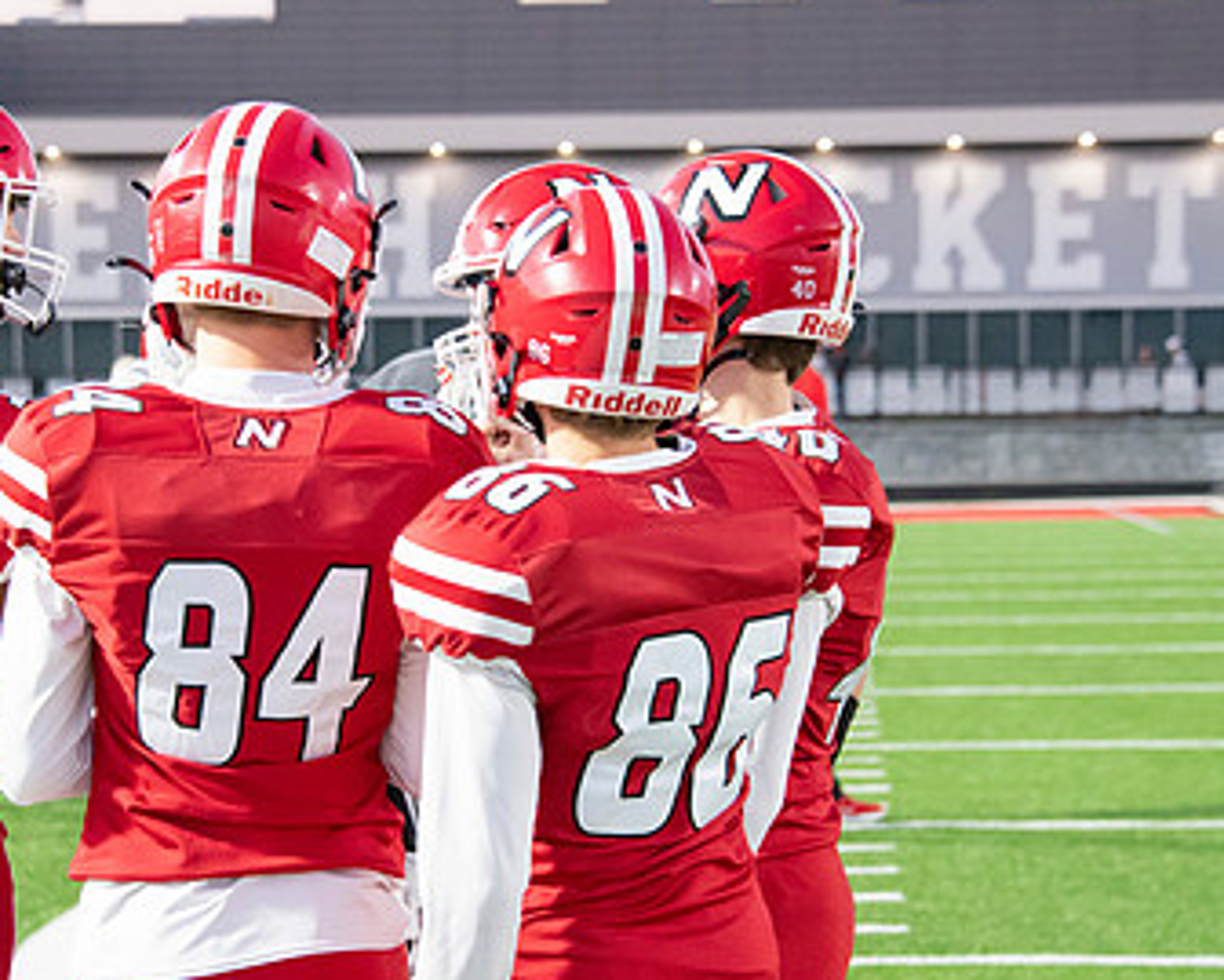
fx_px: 5508
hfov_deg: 12.7
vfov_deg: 10.2
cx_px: 506
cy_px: 483
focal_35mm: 152
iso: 8000
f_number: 5.6
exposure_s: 1/250
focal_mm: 85
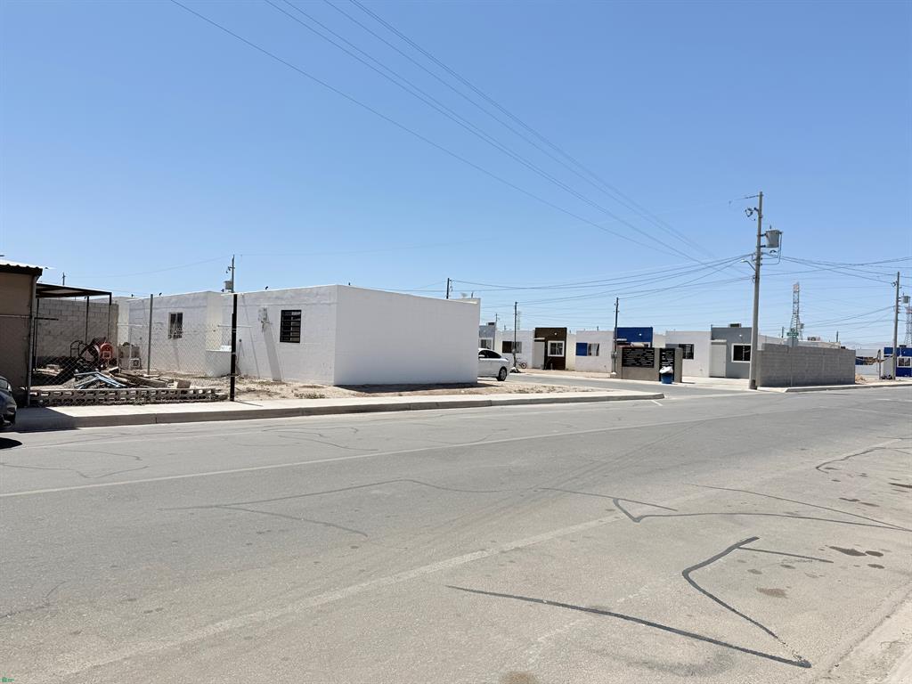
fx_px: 632
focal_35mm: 24
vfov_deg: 56.8
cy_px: 342
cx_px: 456
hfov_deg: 71.6
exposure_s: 1/11905
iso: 80
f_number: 1.78
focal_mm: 6.76
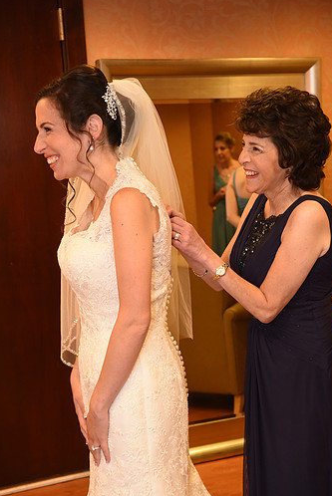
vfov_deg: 31.4
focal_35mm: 64
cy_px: 277
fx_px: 883
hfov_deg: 21.3
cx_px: 189
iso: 2000
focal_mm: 55
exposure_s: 1/60
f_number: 5
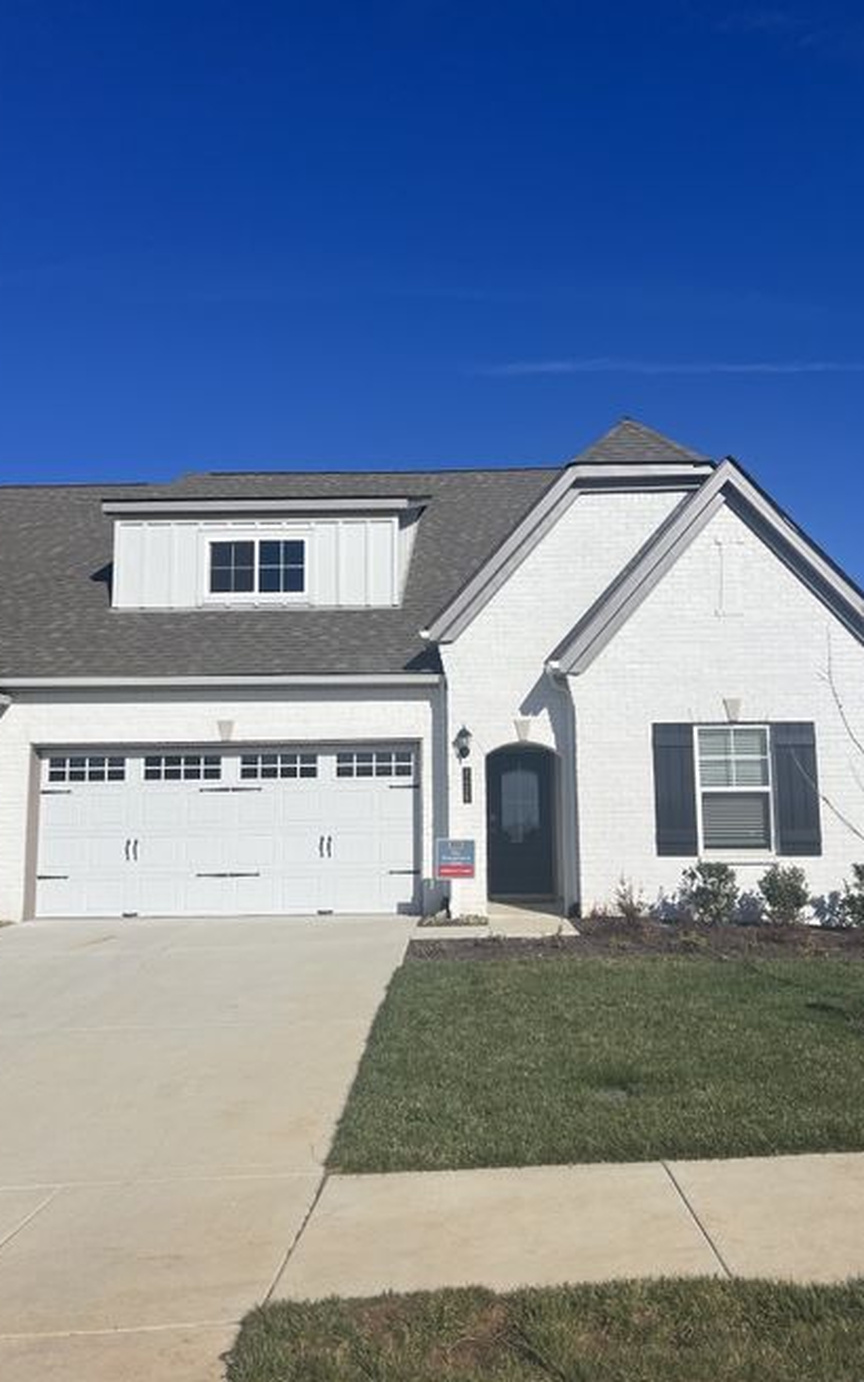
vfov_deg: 66.5
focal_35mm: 28
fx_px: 1055
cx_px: 462
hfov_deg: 44.5
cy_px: 686
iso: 50
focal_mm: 5.7
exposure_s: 1/11364
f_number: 1.5
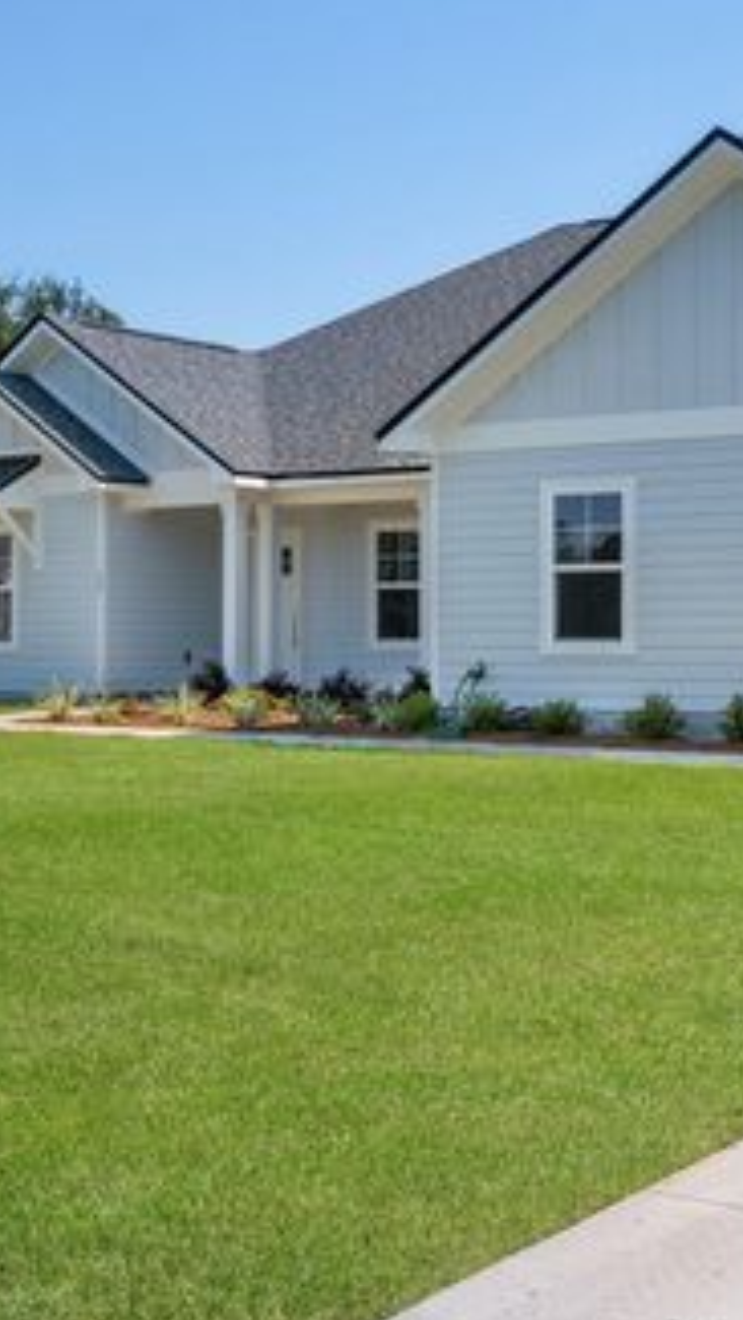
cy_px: 660
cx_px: 702
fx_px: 1750
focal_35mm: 50
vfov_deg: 41.3
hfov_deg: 23.2
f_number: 8
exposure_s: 1/850
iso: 250
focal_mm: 20.9
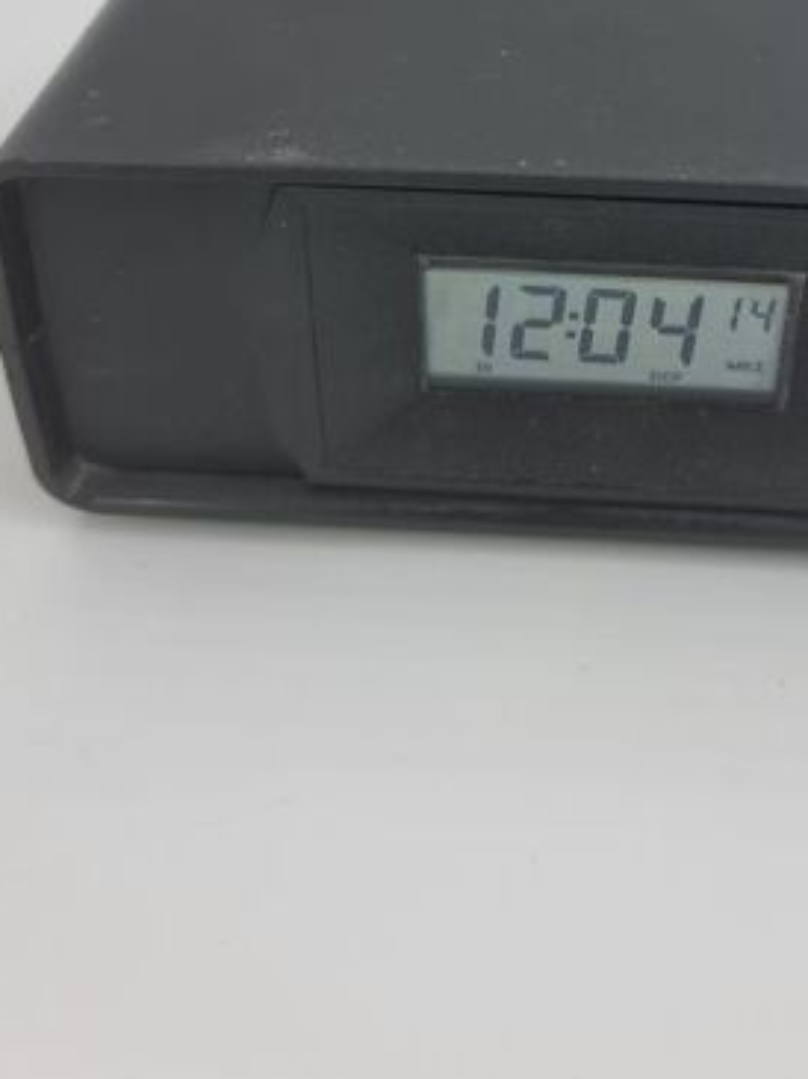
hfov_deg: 33.8
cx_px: 572
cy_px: 180
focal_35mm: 42
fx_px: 1309
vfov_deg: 42.3
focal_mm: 6.7
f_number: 1.8
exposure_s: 1/100
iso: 50
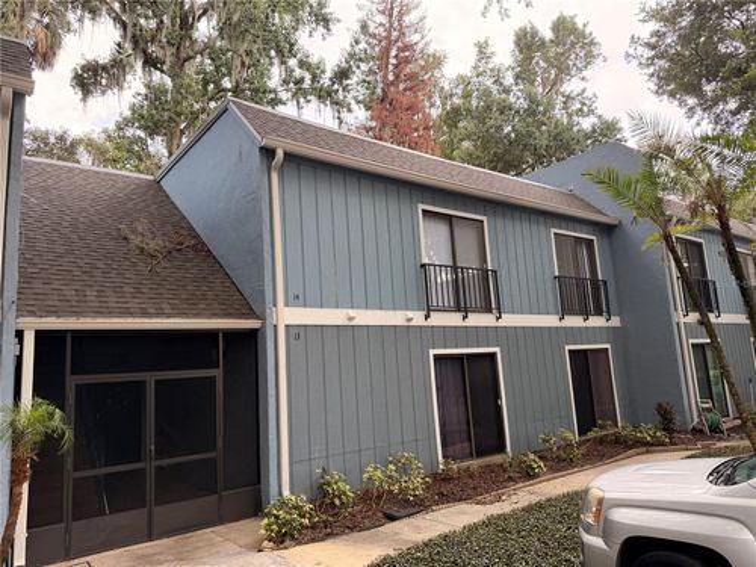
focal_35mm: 24
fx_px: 524
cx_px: 378
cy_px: 284
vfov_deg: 56.8
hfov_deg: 71.6
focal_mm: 6.76
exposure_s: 1/358
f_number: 1.78
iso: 100
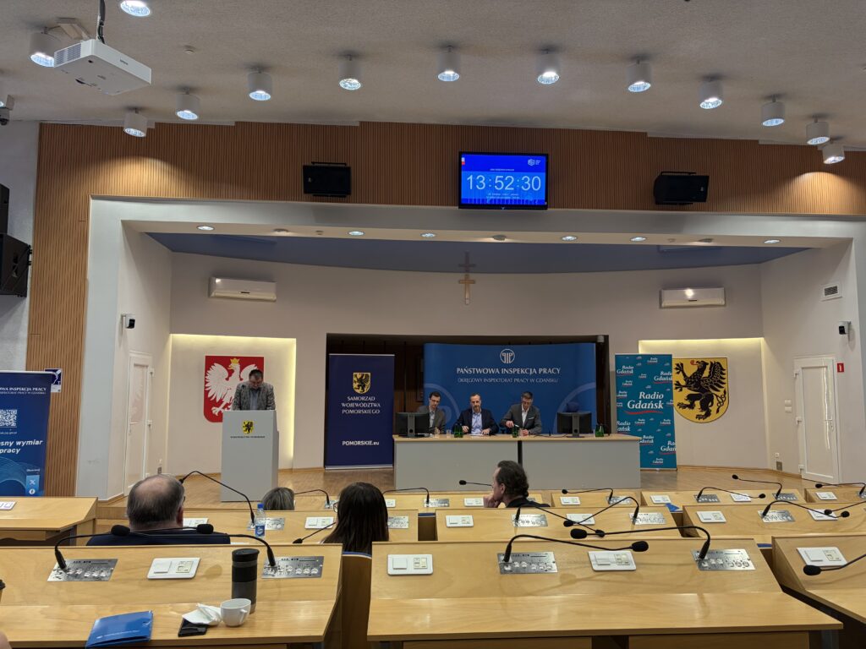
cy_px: 324
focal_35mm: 26
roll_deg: +0.7
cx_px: 433
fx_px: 650
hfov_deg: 67.3
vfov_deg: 53.1
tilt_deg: +6.5
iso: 80
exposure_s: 1/50
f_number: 1.6
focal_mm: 5.96
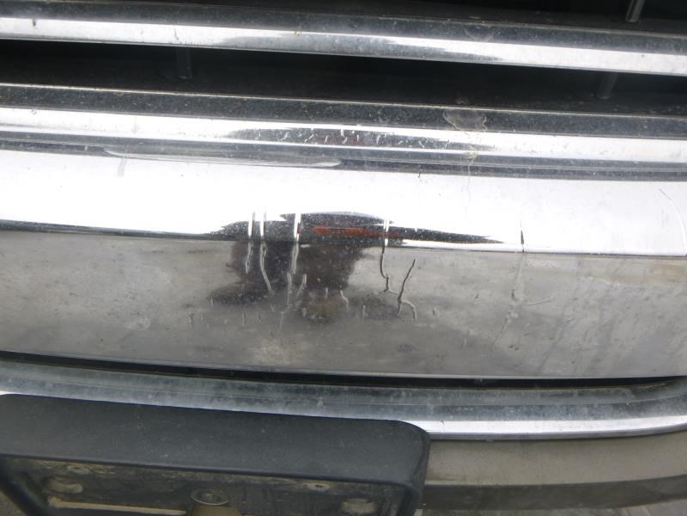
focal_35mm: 25
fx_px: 496
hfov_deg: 69.4
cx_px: 344
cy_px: 258
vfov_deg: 54.9
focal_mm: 4.5
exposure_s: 1/125
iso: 100
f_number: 3.9
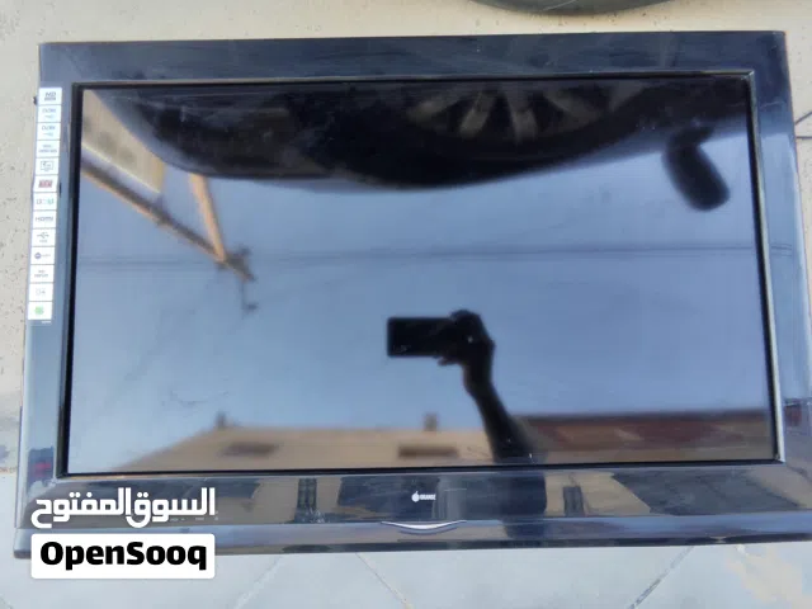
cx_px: 406
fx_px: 375
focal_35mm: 16
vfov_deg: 78.1
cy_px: 304
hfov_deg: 94.5
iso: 50
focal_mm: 1.65
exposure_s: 1/112
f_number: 2.2
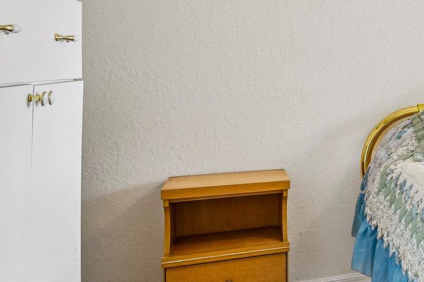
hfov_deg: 28.1
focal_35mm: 51
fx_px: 600
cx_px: 613
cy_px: 63
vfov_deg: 26.1
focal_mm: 17
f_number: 8
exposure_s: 1/25
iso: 400
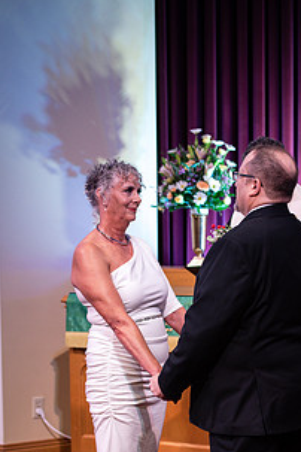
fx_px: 1304
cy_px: 333
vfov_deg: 19.5
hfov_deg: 13.1
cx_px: 200
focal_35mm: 104
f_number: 2.8
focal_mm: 70
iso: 800
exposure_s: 1/200
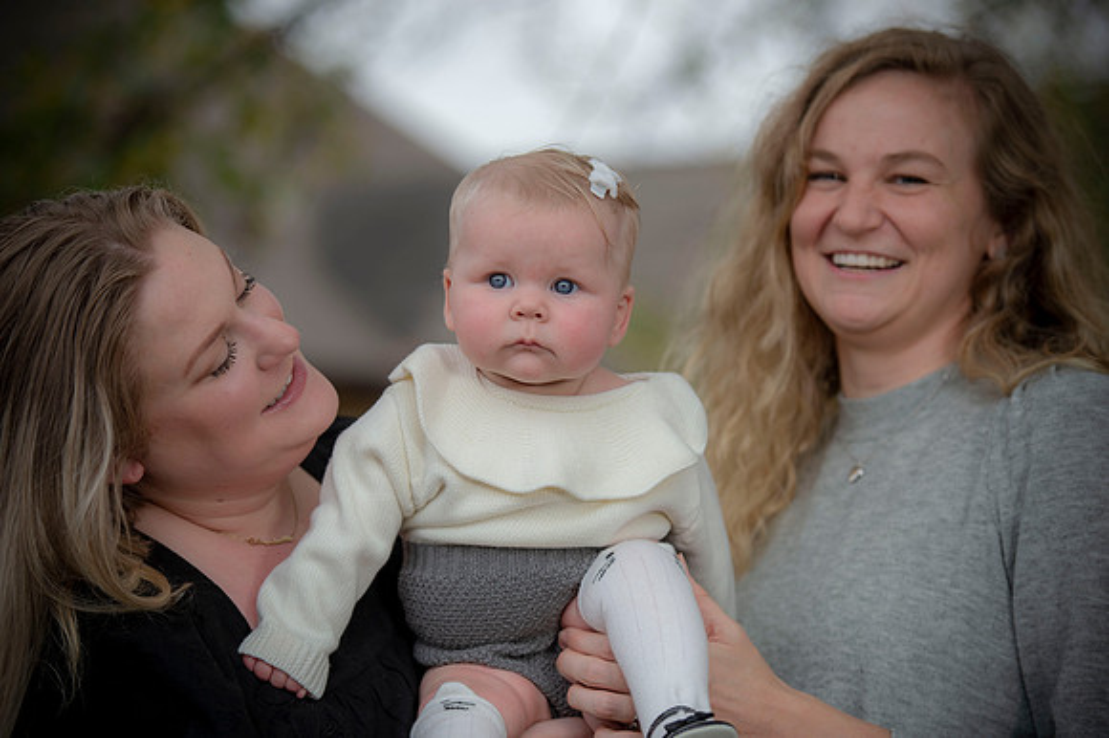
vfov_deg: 11.2
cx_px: 554
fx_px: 3756
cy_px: 369
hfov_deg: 16.8
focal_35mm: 122
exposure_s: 1/200
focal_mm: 122
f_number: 3.5
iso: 160
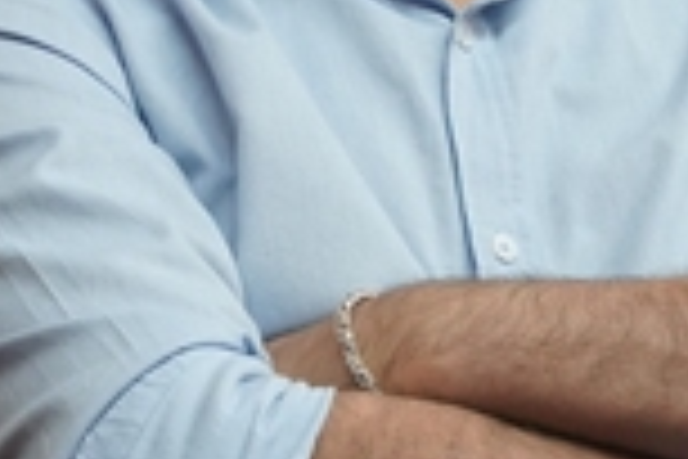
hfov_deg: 4.4
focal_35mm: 467
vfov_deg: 2.9
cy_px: 304
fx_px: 8924
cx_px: 382
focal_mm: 70
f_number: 4
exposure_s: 1/160
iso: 2000
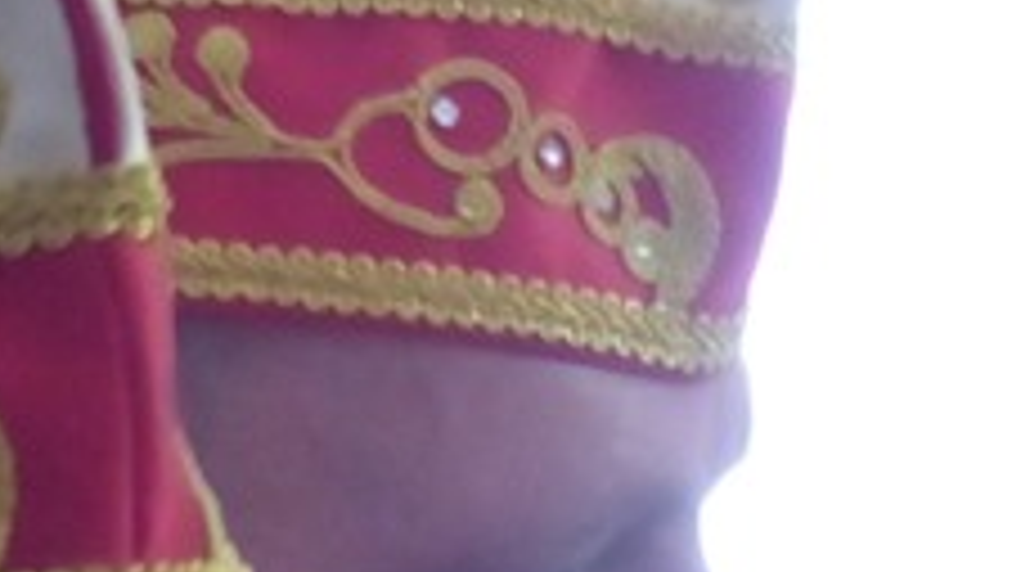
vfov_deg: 2.3
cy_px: 948
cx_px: 1057
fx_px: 14207
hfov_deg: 4.1
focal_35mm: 529
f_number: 2.8
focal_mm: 32
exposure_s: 1/100
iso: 1600
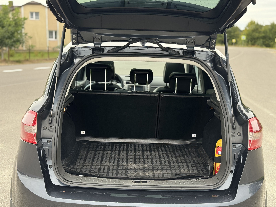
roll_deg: -1.1
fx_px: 383
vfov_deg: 30.3
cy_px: 104
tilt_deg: -9.1
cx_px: 138
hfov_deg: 39.7
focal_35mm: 48
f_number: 1.78
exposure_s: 1/147
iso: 100
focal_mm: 6.76
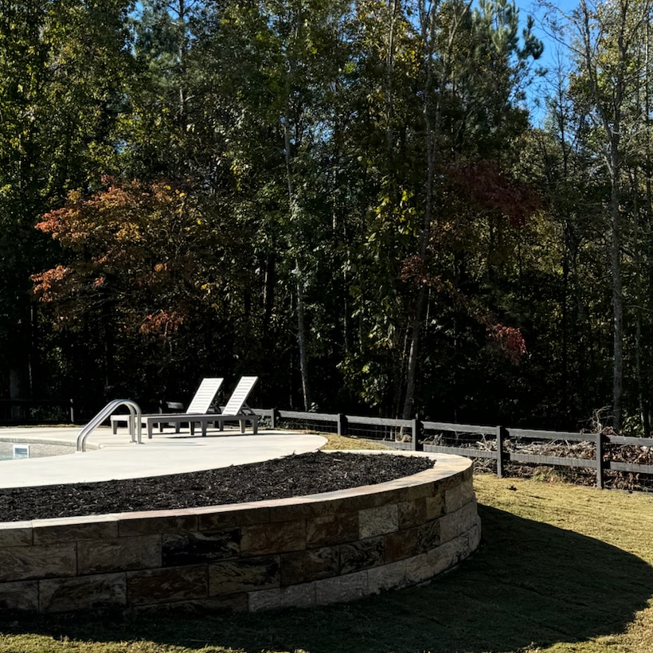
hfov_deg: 31.7
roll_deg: +1.9
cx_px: 475
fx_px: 1131
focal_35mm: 53
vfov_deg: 32.2
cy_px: 373
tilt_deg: -0.5
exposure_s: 1/1721
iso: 80
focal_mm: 6.76
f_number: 1.78
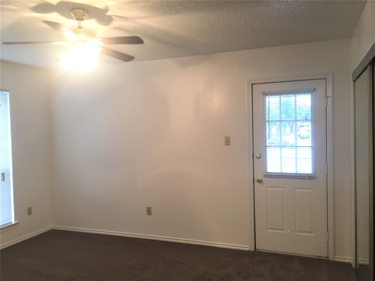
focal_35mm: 29
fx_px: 314
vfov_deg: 48.2
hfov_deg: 61.7
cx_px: 188
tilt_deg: +1.2
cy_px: 140
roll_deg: +0.7
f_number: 2.2
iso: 100
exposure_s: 1/30
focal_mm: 4.15
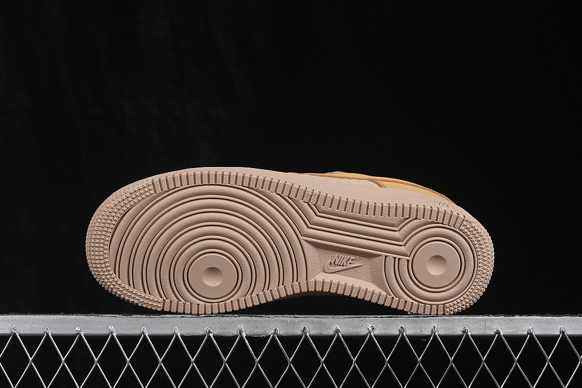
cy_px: 194
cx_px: 291
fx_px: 1212
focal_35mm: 75
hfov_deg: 27.0
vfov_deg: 18.2
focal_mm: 50
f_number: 8
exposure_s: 1/80
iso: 160
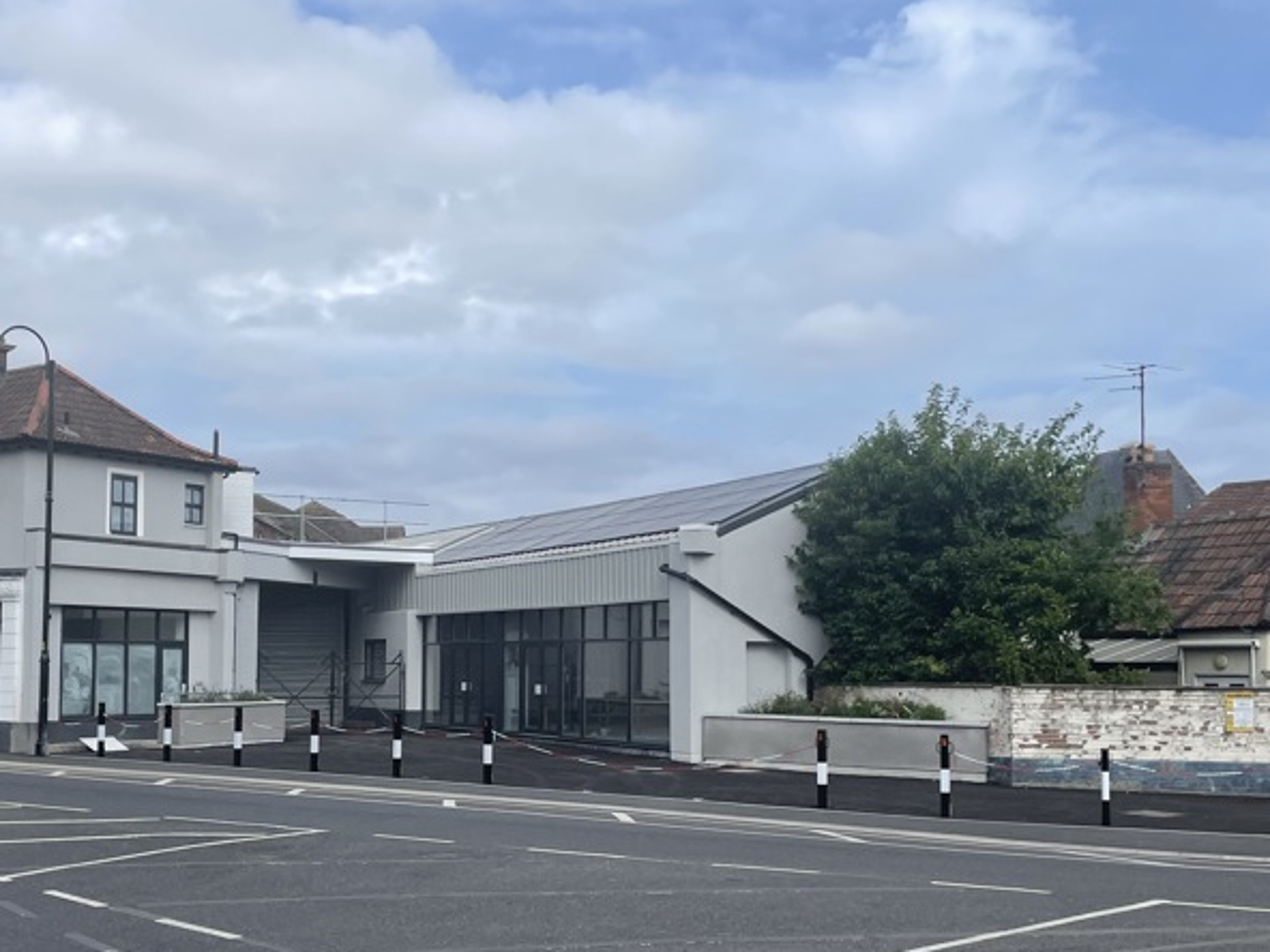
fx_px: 1651
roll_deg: -1.3
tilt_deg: +4.3
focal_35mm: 45
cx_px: 515
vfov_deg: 32.0
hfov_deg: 41.9
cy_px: 615
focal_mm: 4.2
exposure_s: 1/3610
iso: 32
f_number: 1.6
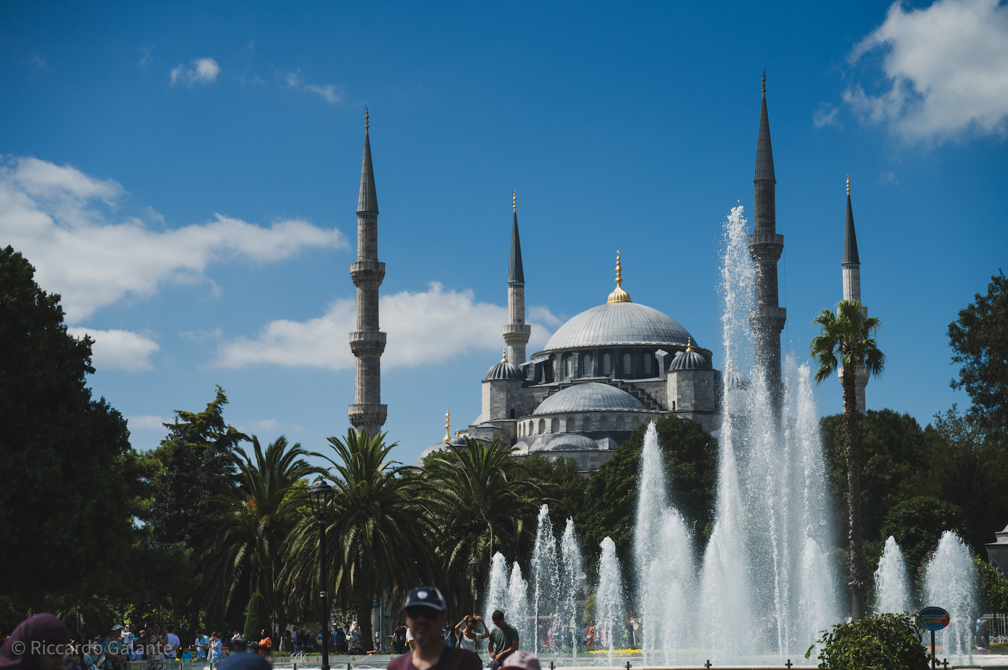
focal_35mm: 72
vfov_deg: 18.9
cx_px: 504
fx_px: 2014
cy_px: 335
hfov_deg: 28.1
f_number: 4
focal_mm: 72
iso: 400
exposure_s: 1/8000
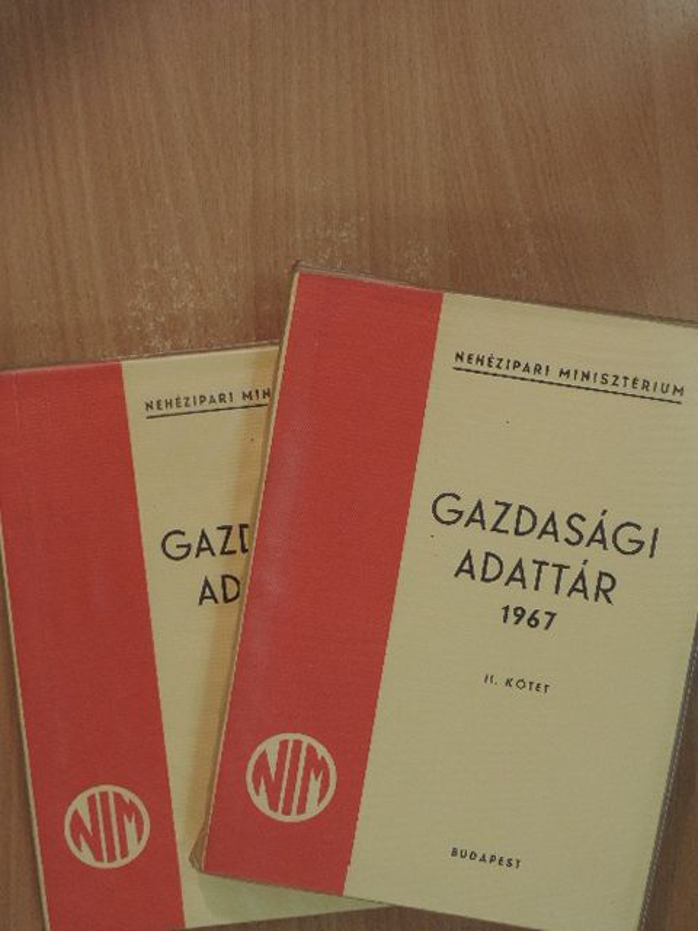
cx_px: 349
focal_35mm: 35
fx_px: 941
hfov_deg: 40.7
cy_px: 466
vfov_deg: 52.6
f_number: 3.3
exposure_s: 1/80
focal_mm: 6.2
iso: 400
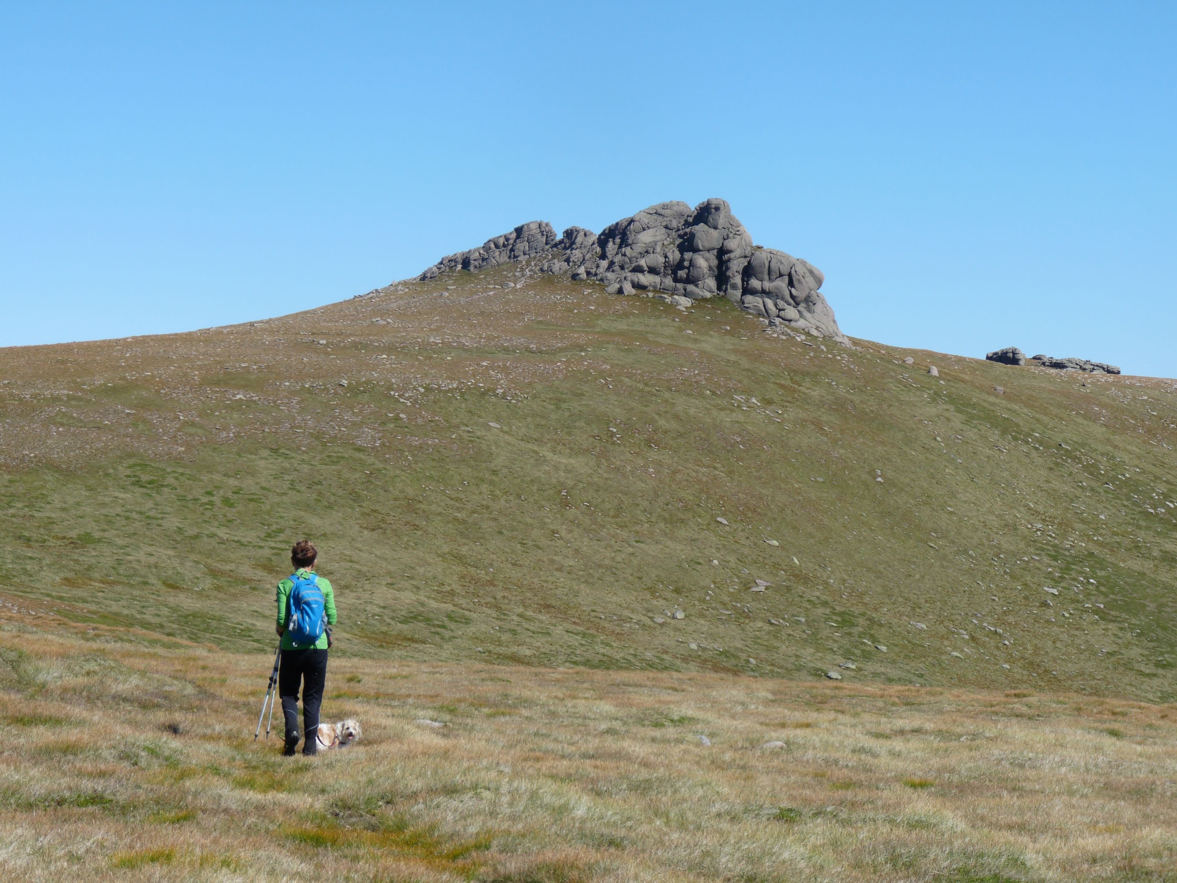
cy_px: 442
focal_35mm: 105
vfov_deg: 14.1
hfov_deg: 18.7
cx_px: 588
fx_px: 3570
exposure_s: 1/500
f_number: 5.6
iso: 100
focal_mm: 18.7
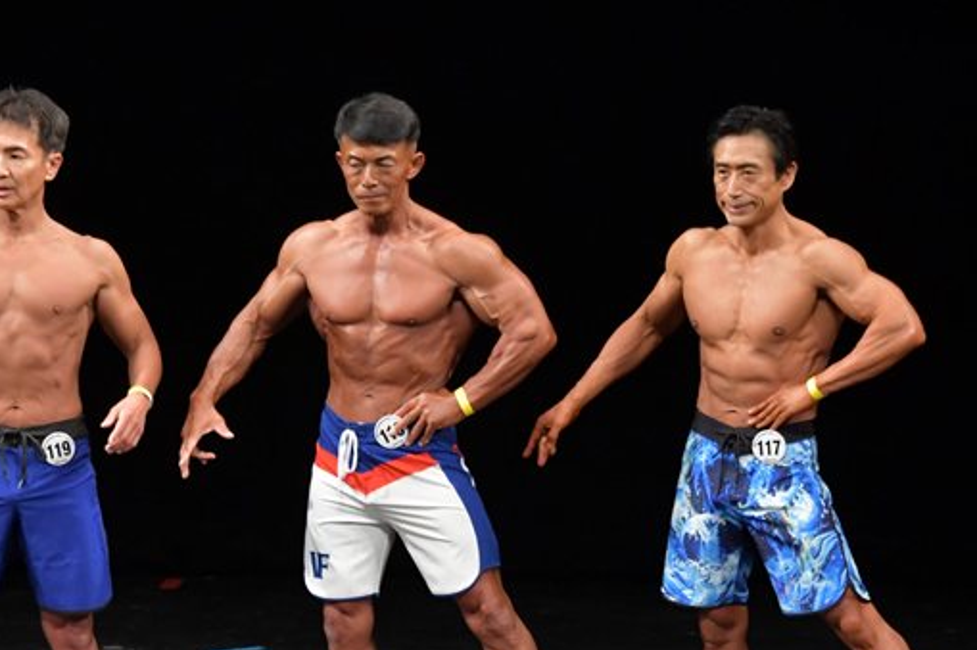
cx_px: 371
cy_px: 462
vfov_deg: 3.5
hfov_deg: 5.3
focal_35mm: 388
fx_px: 10526
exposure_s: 1/400
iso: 3200
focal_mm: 170
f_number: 5.6
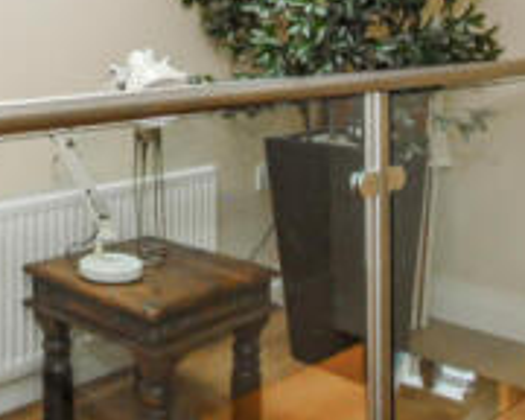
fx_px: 792
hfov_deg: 35.3
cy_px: 10
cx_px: 90
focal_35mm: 51
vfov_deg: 28.1
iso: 400
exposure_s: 1/2
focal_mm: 10
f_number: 16
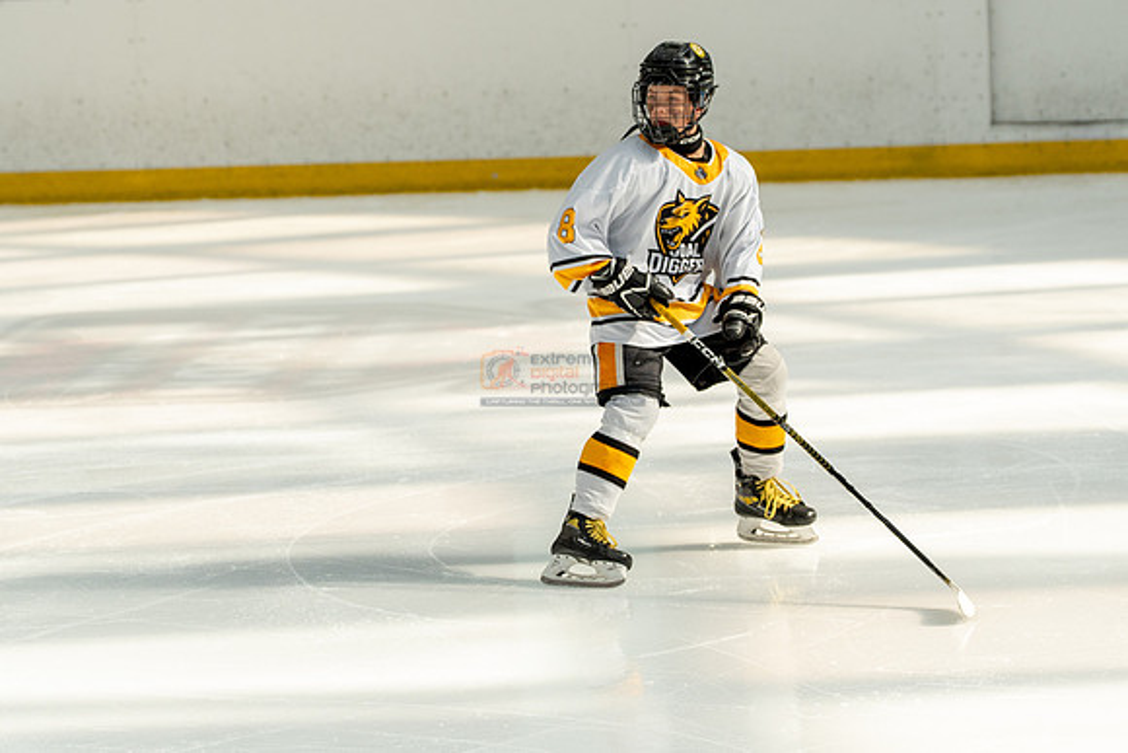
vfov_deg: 8.6
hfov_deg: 12.9
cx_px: 564
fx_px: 4983
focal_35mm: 159
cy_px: 376
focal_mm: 106
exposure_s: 1/1600
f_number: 3.5
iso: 800
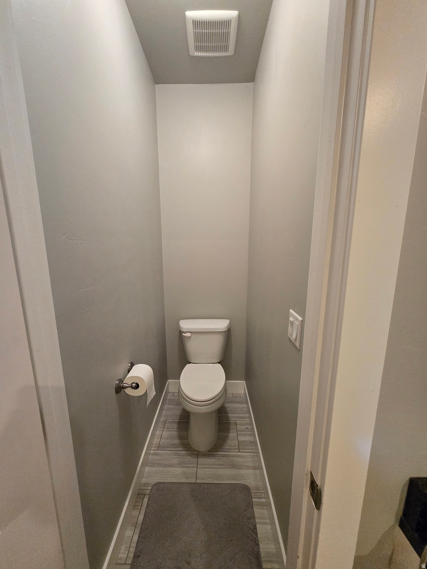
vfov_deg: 106.2
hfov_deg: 89.9
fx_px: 214
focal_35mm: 13
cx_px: 214
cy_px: 284
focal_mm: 1.7
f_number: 2.2
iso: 250
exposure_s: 1/60
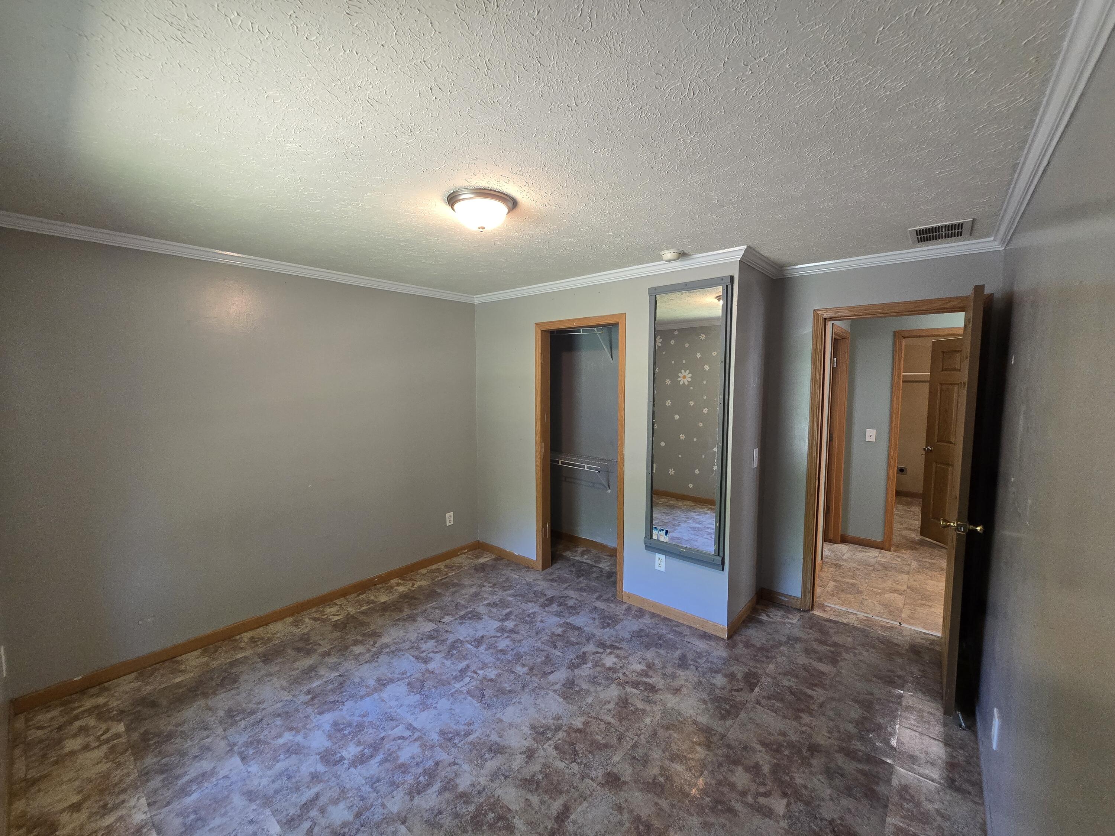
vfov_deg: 89.9
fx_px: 419
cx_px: 558
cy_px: 418
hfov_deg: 106.2
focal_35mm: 13
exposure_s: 1/60
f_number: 2.2
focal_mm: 2.2
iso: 320
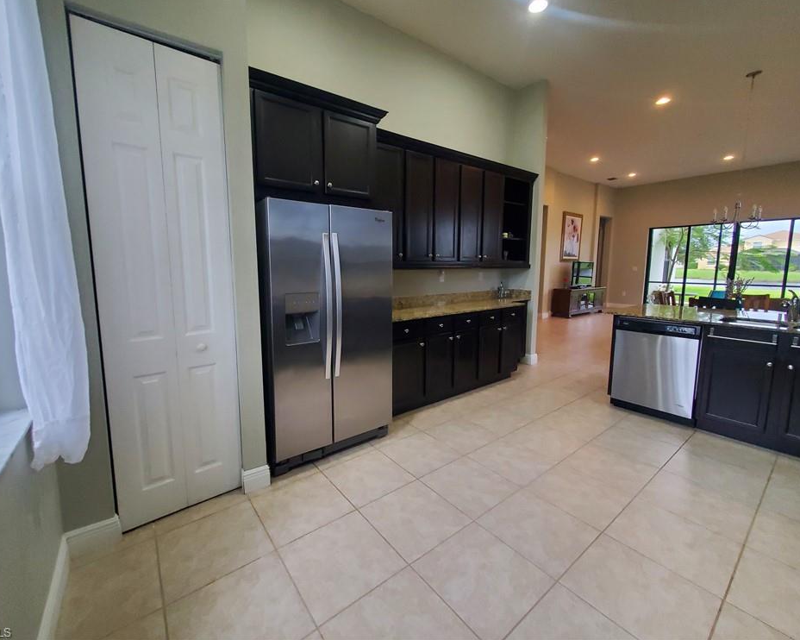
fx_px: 331
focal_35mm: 14
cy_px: 310
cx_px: 389
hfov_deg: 100.7
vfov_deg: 87.9
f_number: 2.2
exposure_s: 1/60
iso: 400
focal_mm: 1.8
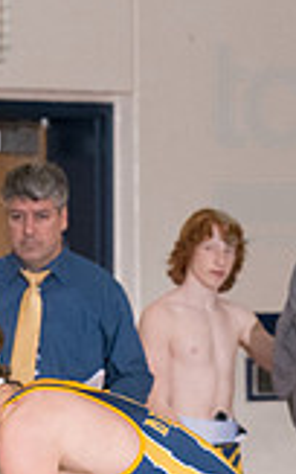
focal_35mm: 705
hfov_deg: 1.9
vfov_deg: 3.0
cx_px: -110
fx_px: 9092
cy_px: 547
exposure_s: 1/250
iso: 2000
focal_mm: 130
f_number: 5.6
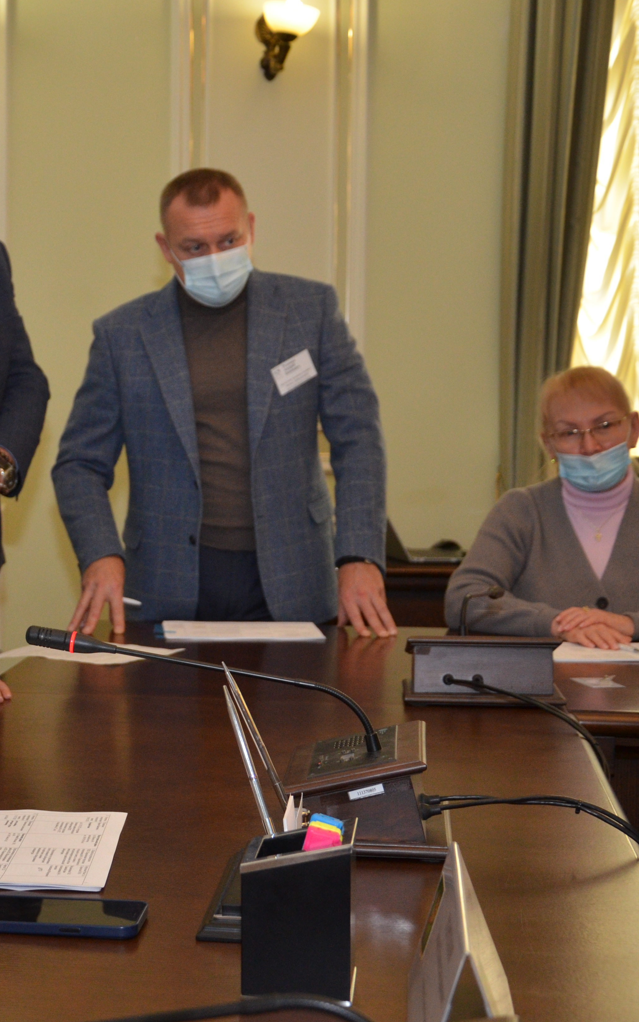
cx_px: 22
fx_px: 1672
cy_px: 511
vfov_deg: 34.0
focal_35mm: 60
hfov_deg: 21.0
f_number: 4
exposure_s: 1/250
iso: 800
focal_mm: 26
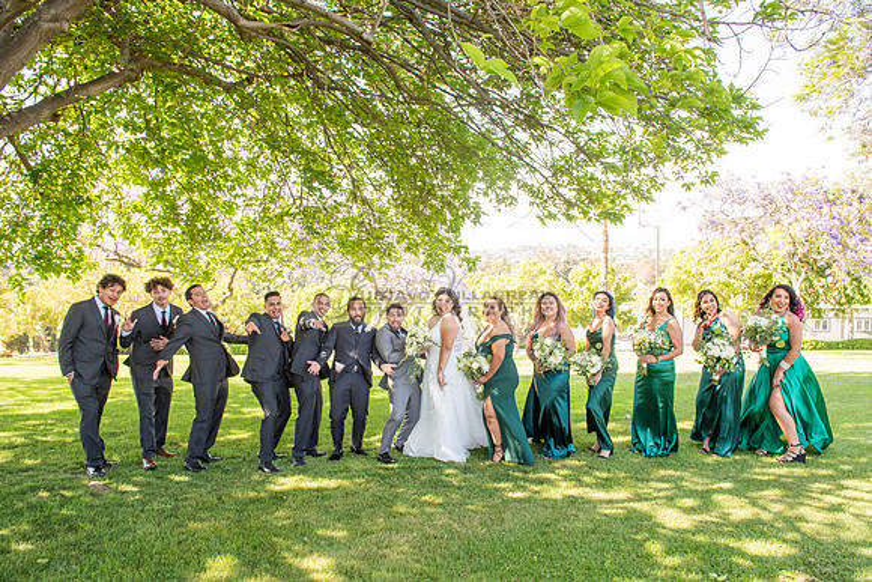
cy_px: 291
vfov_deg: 53.2
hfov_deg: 73.7
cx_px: 436
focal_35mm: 24
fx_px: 581
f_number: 6.3
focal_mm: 24
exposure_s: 1/200
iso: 500
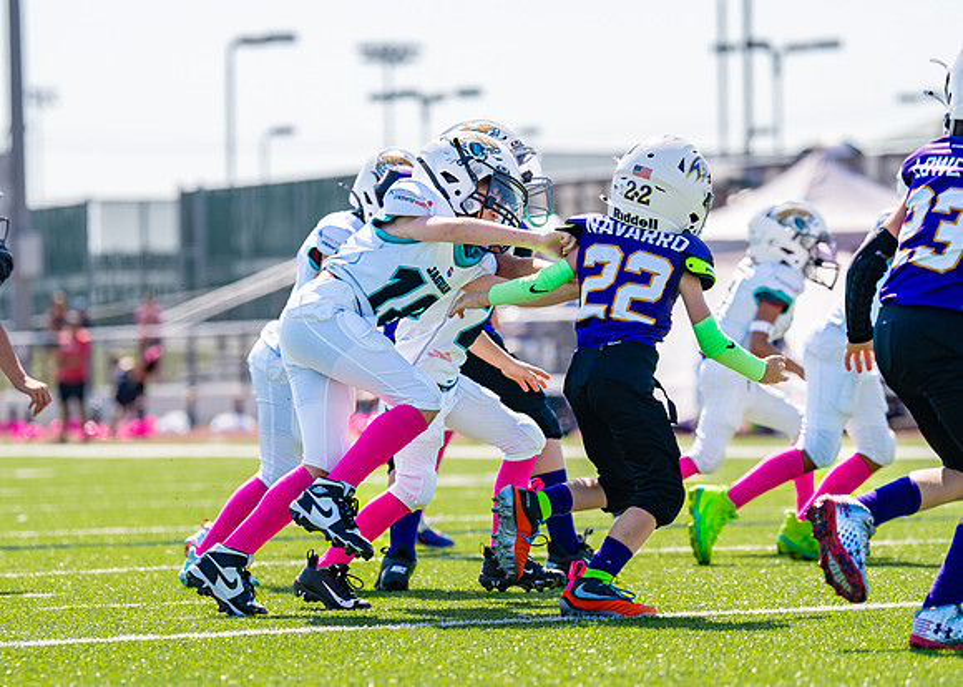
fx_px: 5278
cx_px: 460
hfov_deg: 10.4
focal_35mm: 193
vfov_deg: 7.5
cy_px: 348
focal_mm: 122
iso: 100
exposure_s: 1/1600
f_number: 2.8
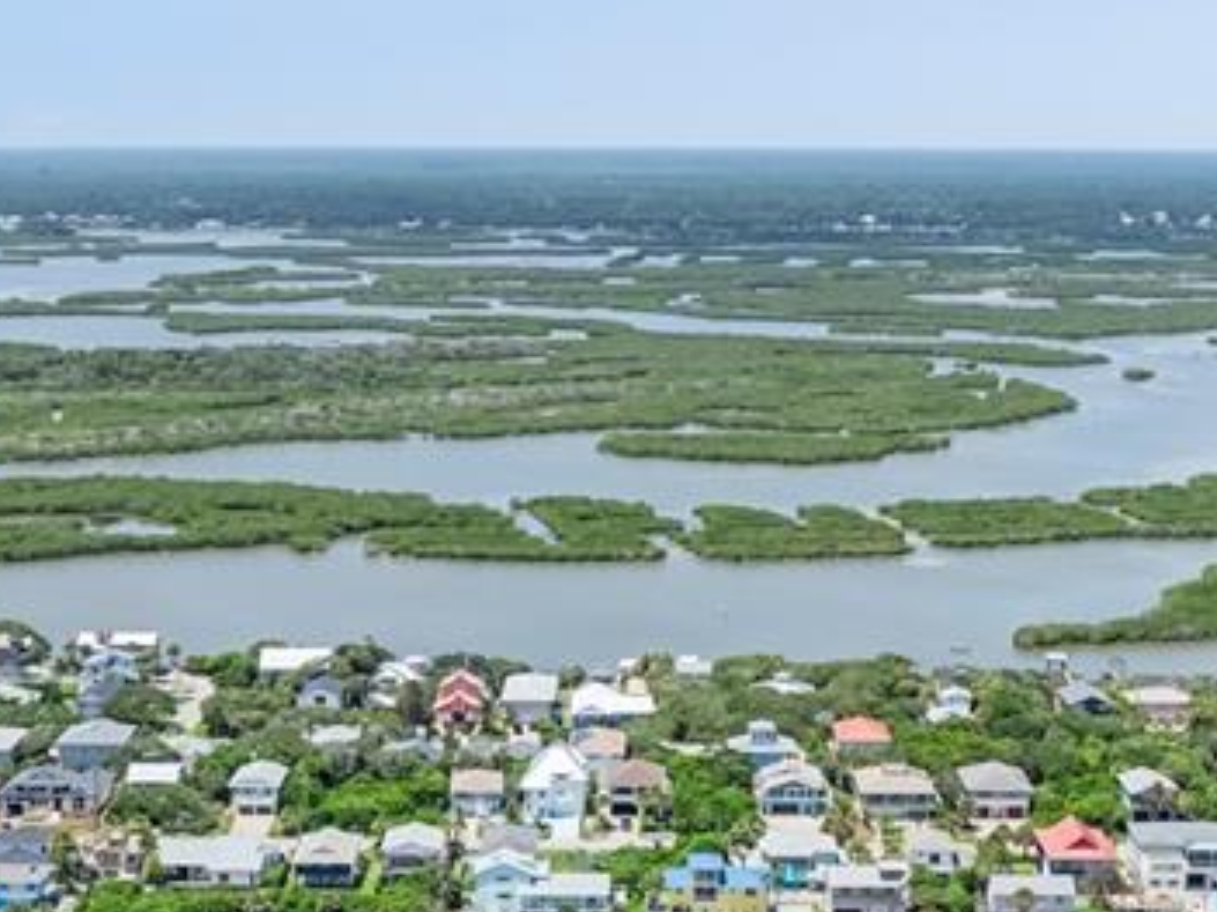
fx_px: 2460
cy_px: 929
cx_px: 615
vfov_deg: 20.3
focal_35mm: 70
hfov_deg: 27.8
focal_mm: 12.3
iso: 100
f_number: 2.8
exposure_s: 1/120
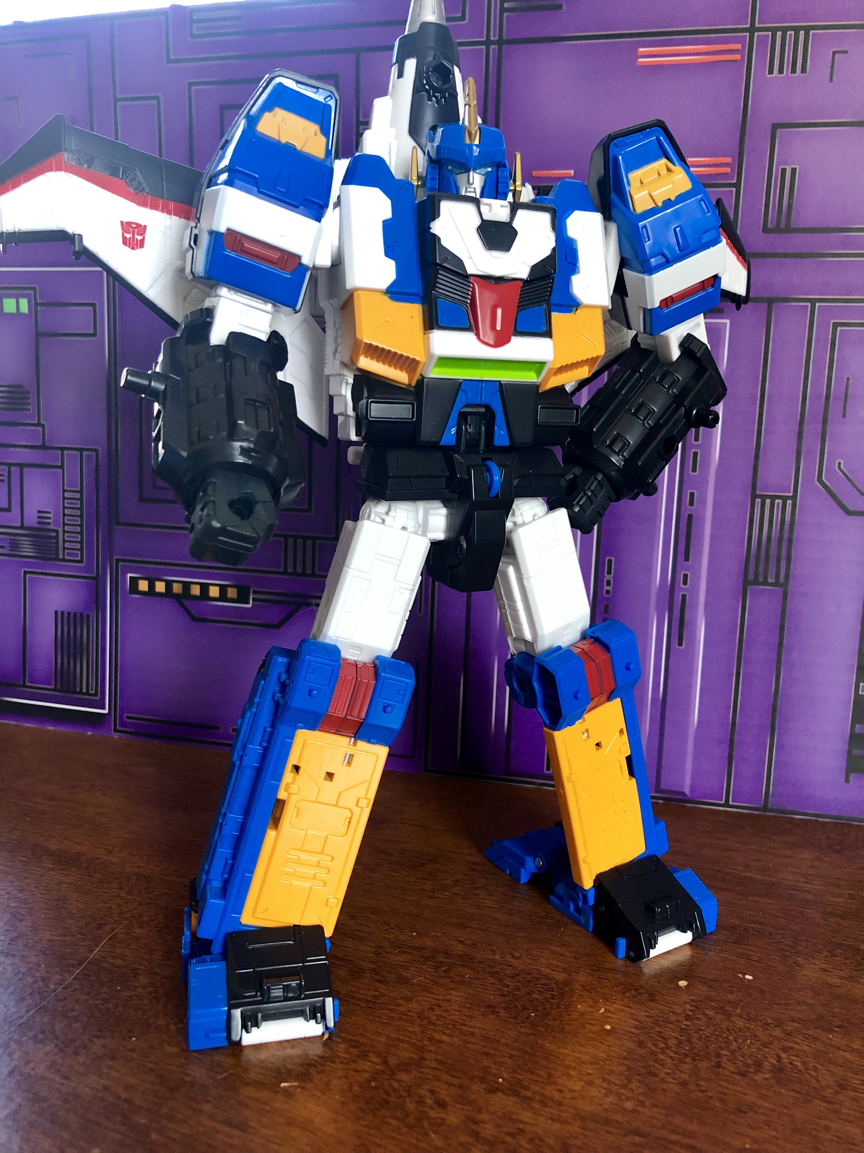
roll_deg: -1.5
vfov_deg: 63.4
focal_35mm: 28
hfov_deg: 49.7
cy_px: 576
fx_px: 932
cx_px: 432
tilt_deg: -9.4
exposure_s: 1/15
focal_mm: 4
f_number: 1.8
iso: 50
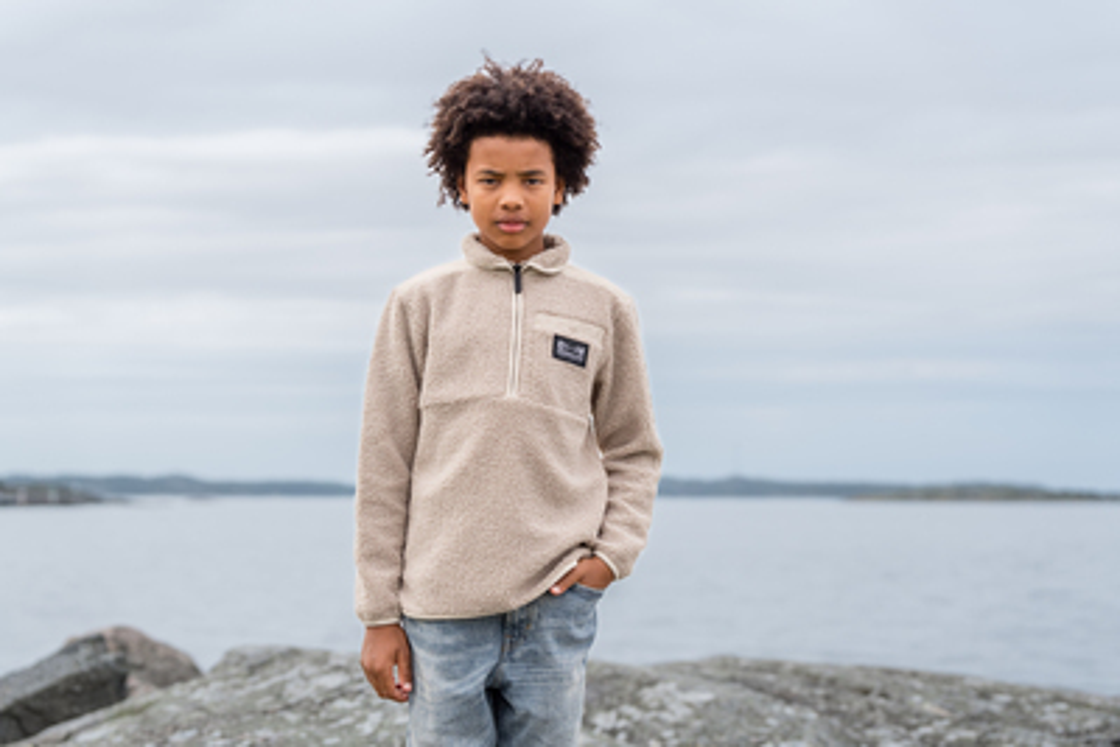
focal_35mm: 70
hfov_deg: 28.8
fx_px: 2178
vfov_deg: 19.5
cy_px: 374
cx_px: 560
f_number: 4
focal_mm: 70
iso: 400
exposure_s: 1/3200
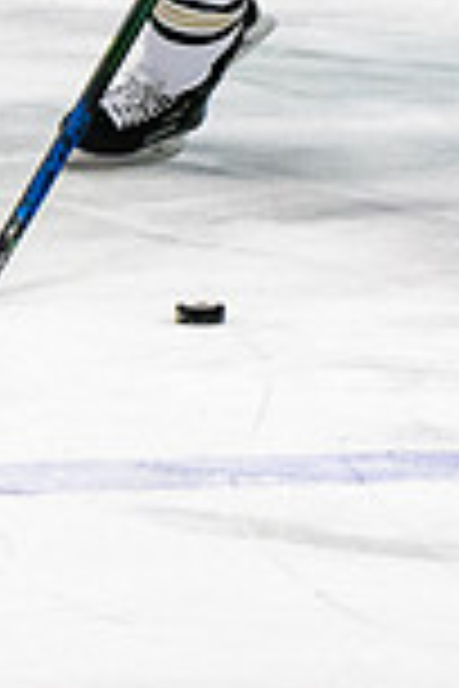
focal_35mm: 758
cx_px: 369
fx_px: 14496
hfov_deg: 1.8
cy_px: -186
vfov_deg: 2.7
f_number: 3.2
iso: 2000
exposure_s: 1/800
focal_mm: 78
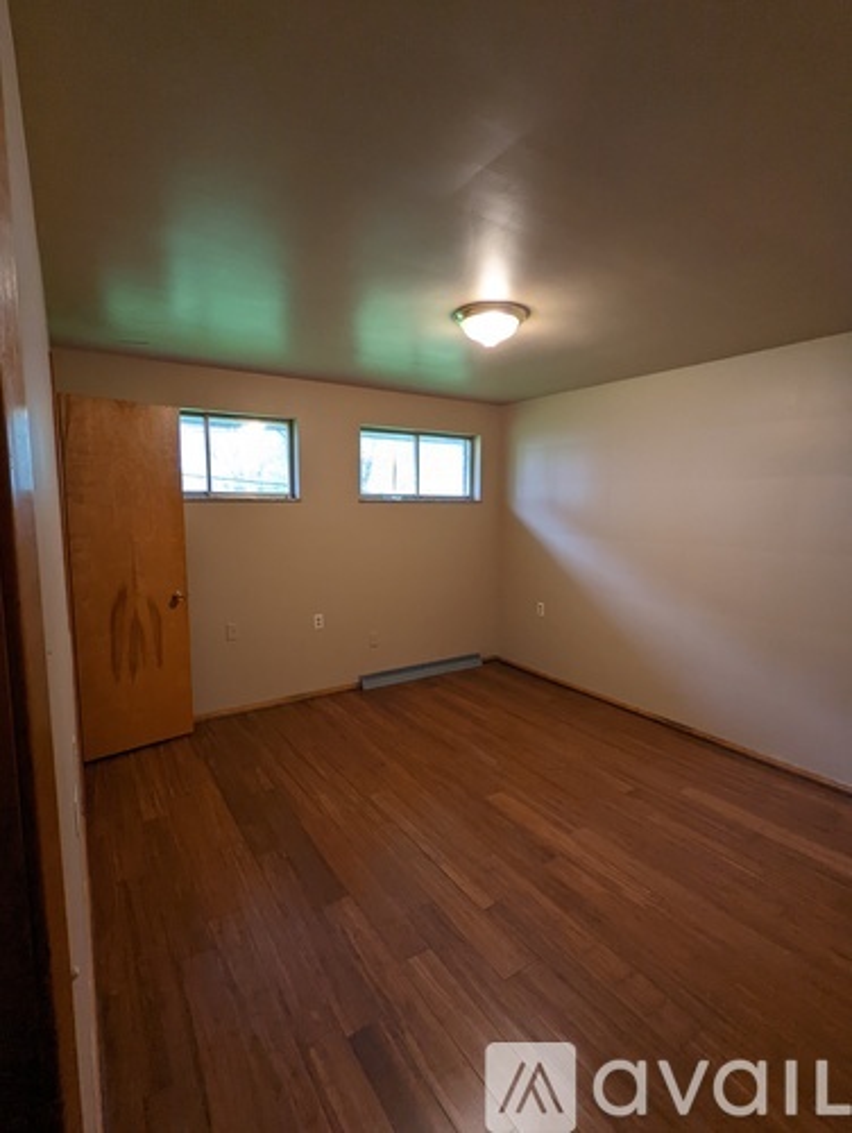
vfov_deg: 94.4
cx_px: 426
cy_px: 566
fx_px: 524
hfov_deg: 78.2
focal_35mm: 16
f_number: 2.2
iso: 503
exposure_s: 1/60
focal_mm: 2.35
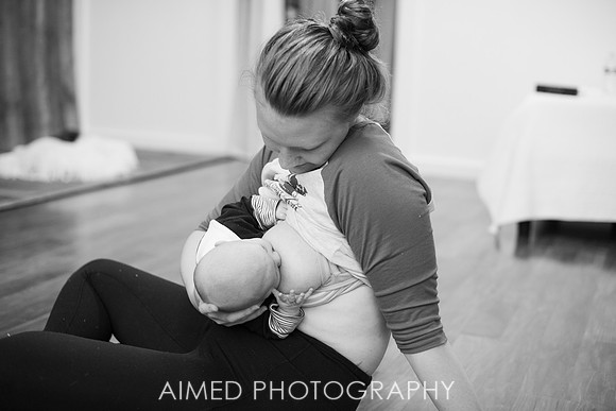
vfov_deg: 27.0
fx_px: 856
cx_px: 308
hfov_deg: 39.6
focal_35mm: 50
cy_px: 206
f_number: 2.5
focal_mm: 50
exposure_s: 1/200
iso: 1000
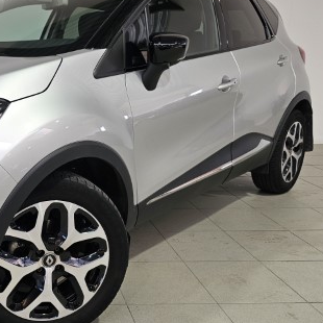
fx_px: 443
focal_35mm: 42
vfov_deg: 40.0
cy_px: 151
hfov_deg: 37.0
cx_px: 21
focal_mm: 6.3
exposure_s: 1/180
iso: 64
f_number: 1.7
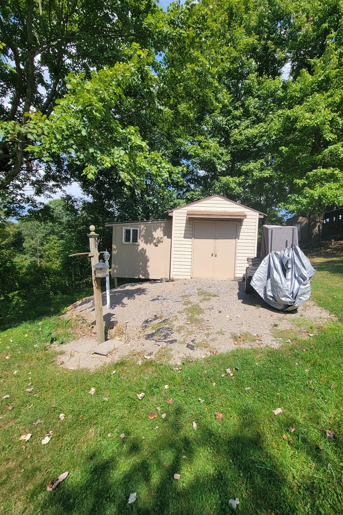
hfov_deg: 80.6
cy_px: 254
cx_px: 198
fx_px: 200
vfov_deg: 104.3
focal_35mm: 14
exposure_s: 1/1129
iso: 50
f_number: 2.2
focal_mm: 2.2
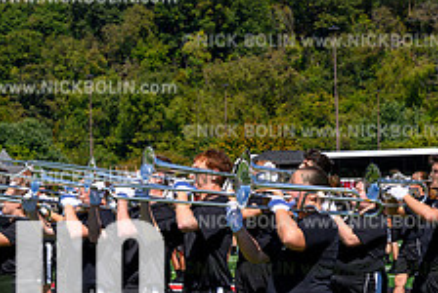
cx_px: 25
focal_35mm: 181
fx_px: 2205
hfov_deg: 11.3
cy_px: 314
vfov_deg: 7.6
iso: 160
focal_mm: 70
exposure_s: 1/640
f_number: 8
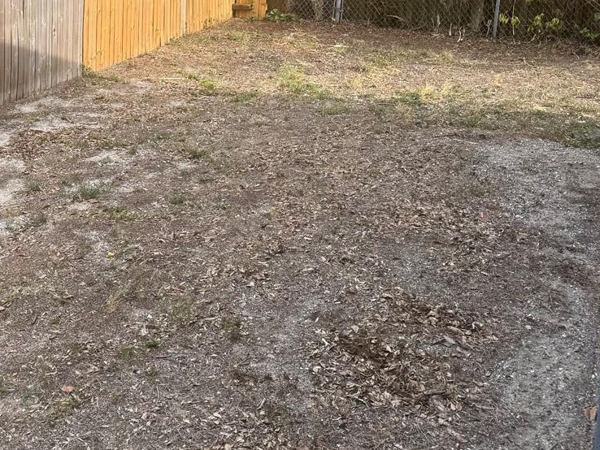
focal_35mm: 52
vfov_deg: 27.1
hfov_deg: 35.1
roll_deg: -1.1
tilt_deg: -12.6
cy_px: 53
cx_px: 86
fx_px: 902
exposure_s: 1/1250
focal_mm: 6.76
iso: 80
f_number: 1.78
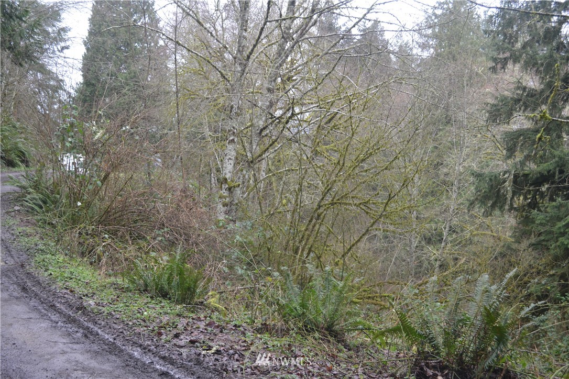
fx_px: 664
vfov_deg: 31.9
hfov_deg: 46.4
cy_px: 190
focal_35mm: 42
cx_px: 284
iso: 400
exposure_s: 1/100
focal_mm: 28
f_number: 5
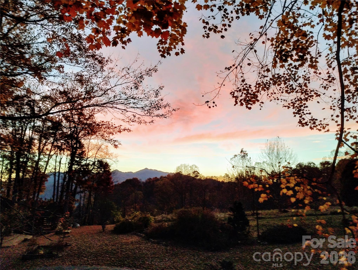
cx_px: 179
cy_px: 135
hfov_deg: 63.4
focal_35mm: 28
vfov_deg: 49.9
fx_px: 290
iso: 513
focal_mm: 4.27
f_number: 1.8
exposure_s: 1/120
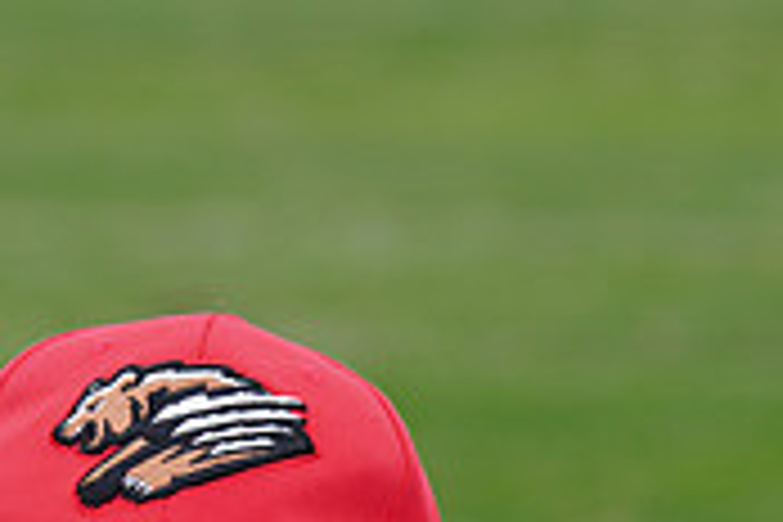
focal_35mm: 666
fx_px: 14484
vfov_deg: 2.1
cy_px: 826
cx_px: 256
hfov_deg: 3.1
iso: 200
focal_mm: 200
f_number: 9
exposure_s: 1/250
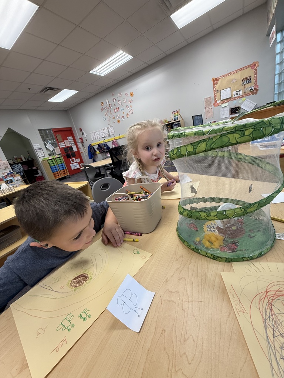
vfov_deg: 102.1
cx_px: 142
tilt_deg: -17.6
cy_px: 189
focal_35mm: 14
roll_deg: +14.4
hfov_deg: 85.7
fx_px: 153
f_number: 2.2
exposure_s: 1/120
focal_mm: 2.22
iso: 200
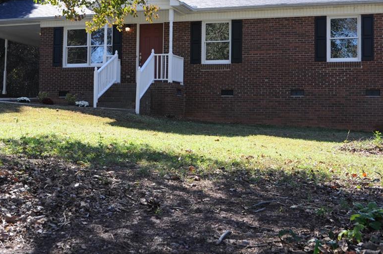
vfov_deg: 25.0
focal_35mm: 54
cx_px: 194
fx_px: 570
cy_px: 87
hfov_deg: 37.2
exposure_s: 1/160
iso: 200
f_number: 7.1
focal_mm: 27
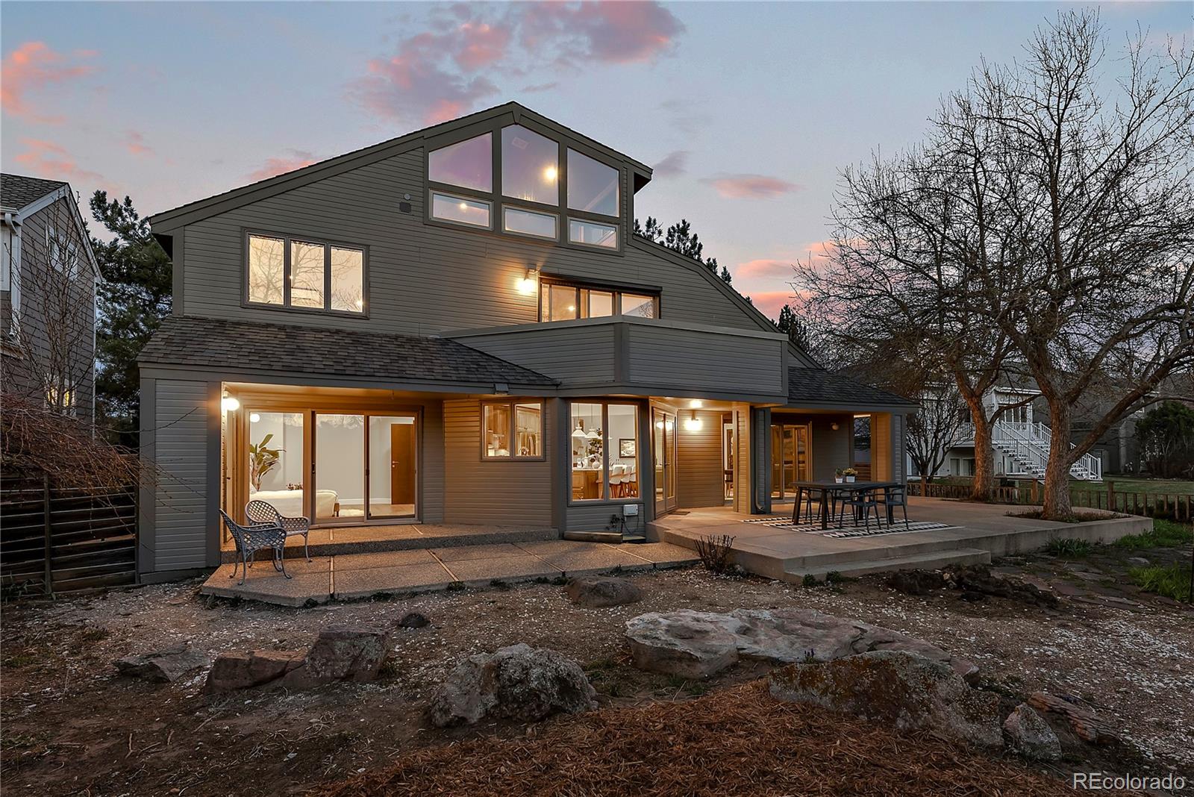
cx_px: 597
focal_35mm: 16
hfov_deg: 95.0
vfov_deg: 72.1
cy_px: 398
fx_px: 547
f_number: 8
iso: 160
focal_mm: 16.5
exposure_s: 1/1.25
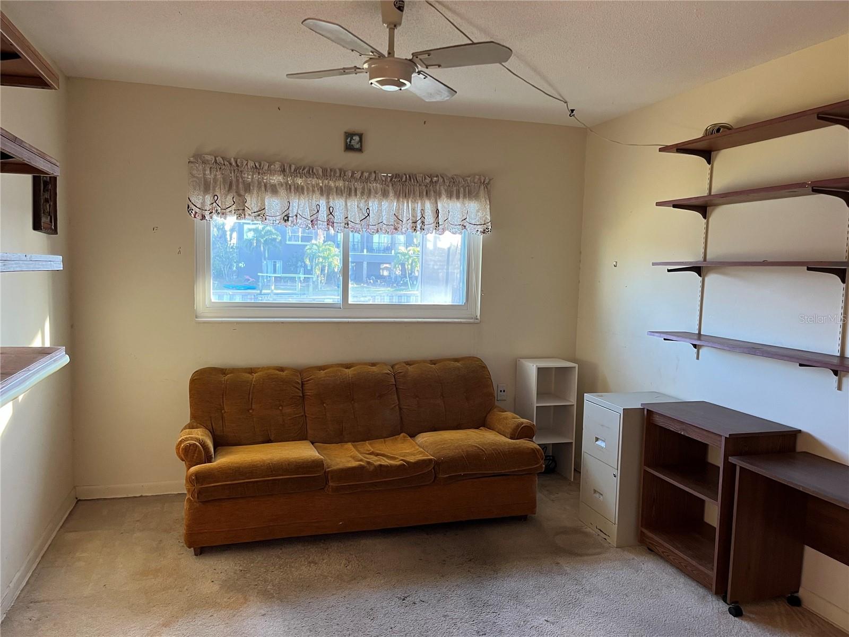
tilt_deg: -6.1
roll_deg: -0.9
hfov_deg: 67.3
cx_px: 424
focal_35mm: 26
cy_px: 318
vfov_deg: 53.1
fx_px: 638
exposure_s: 1/60
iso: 200
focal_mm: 5.1
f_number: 1.6
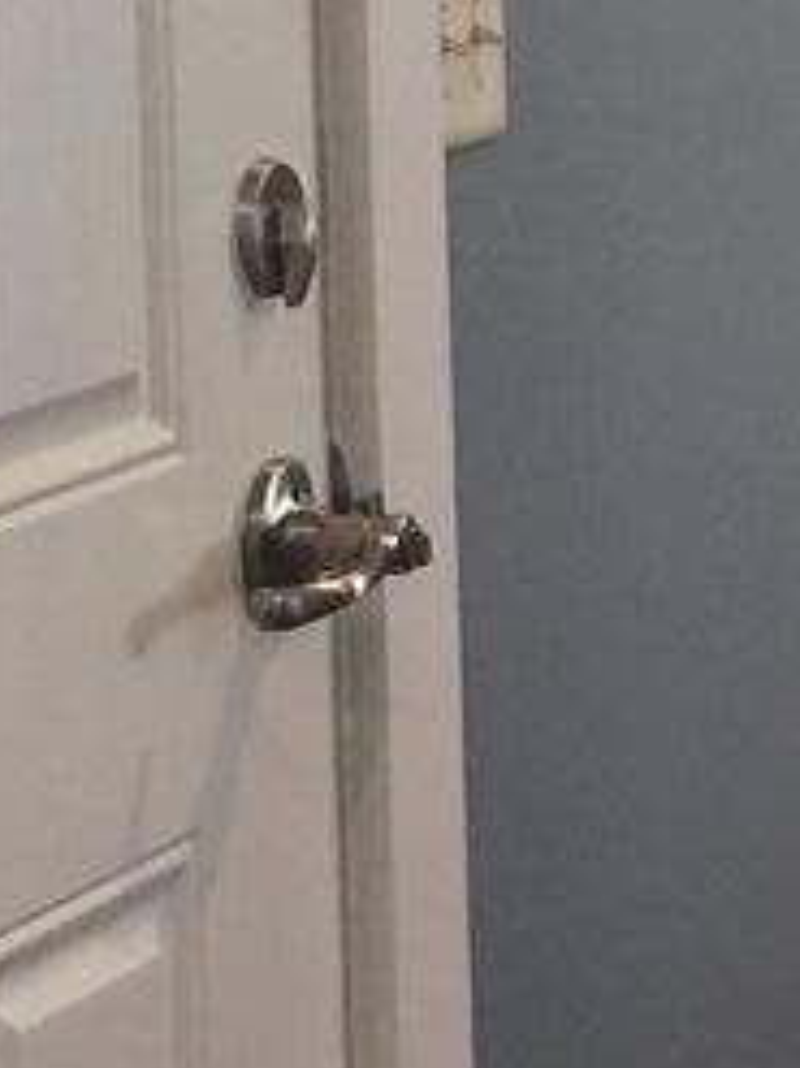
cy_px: 549
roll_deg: +0.4
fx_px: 5921
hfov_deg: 7.7
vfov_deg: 10.3
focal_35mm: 192
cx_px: 930
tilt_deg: -9.9
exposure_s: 1/15
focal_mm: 4.15
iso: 32
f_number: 2.2
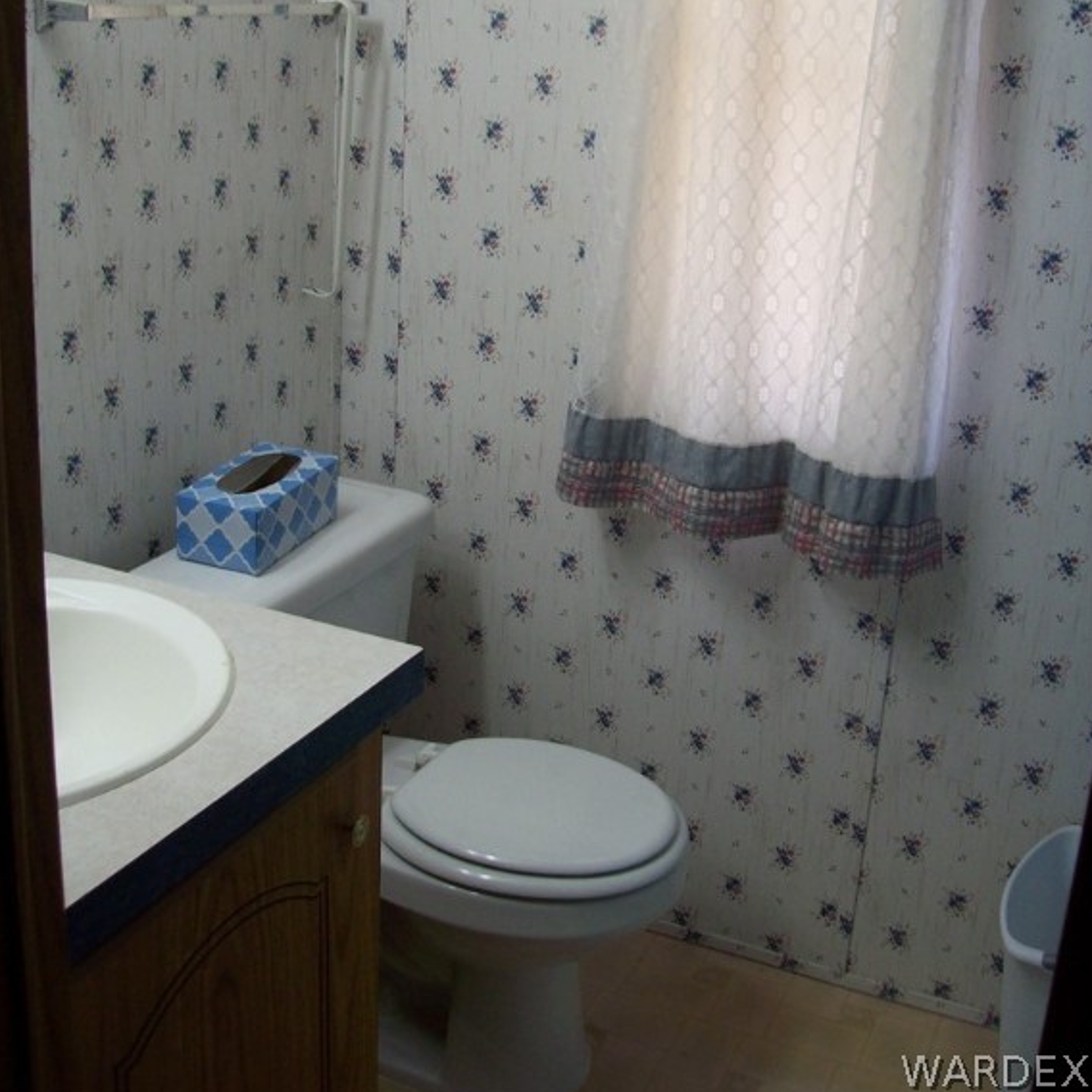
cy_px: 365
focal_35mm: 43
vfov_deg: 38.7
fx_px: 1535
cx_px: 547
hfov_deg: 39.2
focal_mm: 6
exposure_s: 1/72
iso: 80
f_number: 2.7
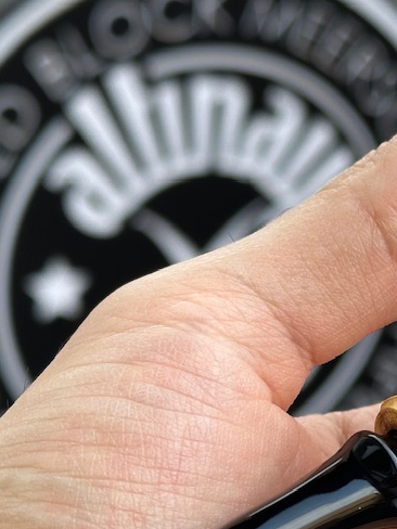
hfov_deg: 11.6
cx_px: 413
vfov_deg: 15.6
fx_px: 1927
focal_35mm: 126
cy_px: 398
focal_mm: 6.86
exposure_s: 1/163
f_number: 1.78
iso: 50
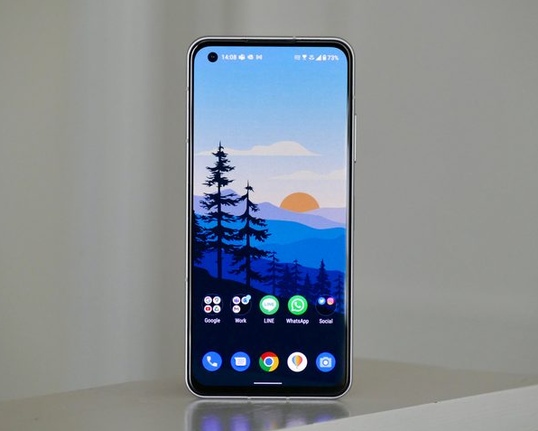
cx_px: 270
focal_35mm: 289
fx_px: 4602
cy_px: 216
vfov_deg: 5.4
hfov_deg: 6.7
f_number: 4
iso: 1000
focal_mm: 92.88
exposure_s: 1/100
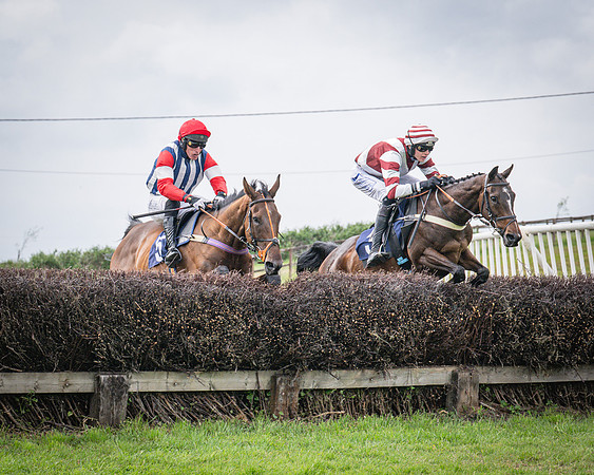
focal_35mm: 139
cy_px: 229
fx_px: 2440
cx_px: 293
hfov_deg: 13.9
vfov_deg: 11.1
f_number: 4.5
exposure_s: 1/1600
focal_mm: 70
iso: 400
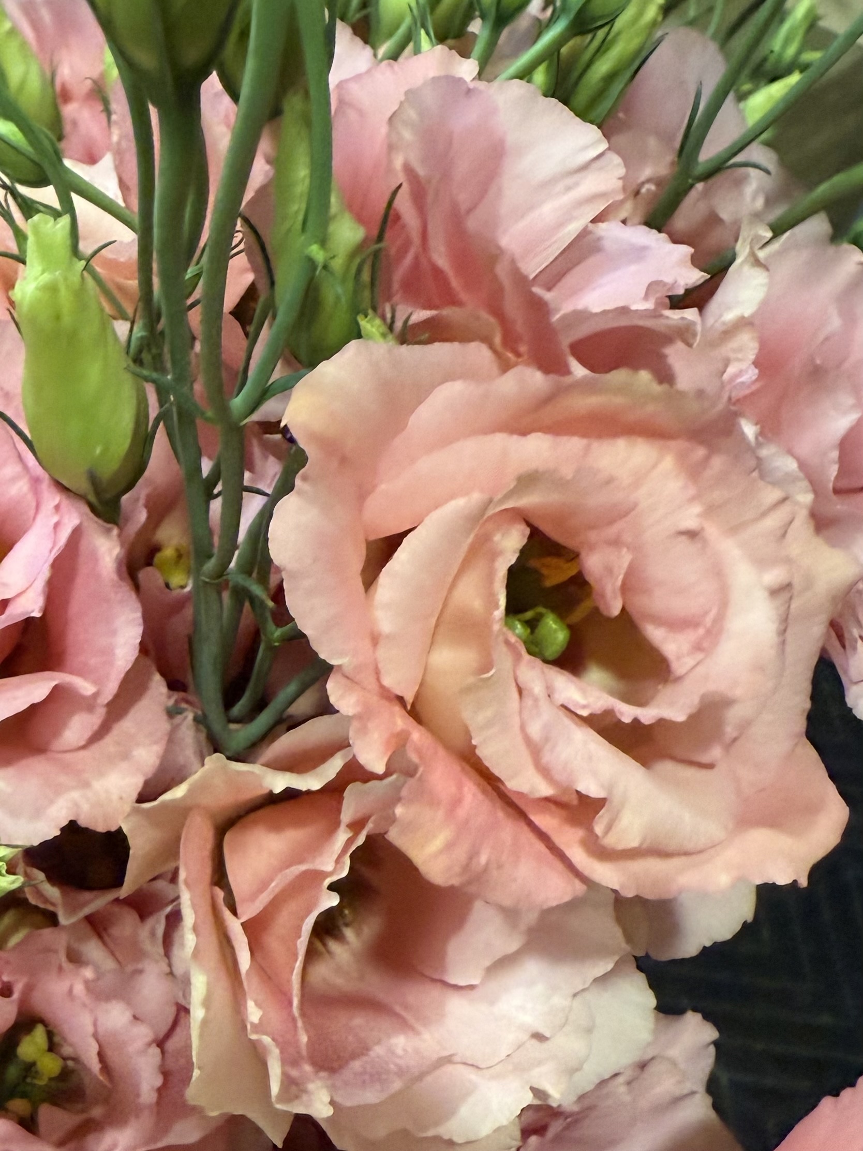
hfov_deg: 56.8
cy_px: 576
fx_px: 798
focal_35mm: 24
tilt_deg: -50.1
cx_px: 432
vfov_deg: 71.6
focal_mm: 2.22
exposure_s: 1/60
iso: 500
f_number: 2.2
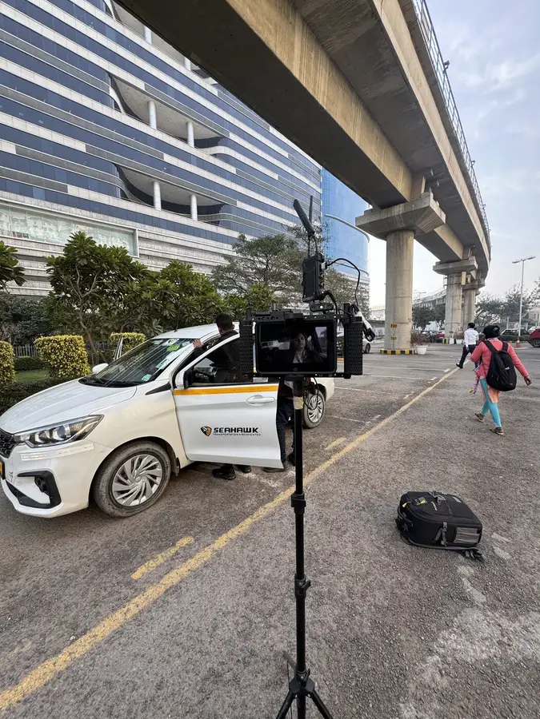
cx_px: 270
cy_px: 360
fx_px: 291
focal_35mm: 14
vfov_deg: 102.1
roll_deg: +1.2
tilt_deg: -5.5
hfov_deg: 85.7
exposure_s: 1/237
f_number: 2.2
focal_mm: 2.22
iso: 40
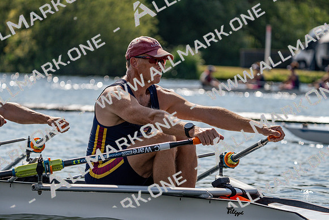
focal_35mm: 200
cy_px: 110
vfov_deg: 6.9
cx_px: 164
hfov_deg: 10.3
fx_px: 1828
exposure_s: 1/1600
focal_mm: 200
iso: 160
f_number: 5.6
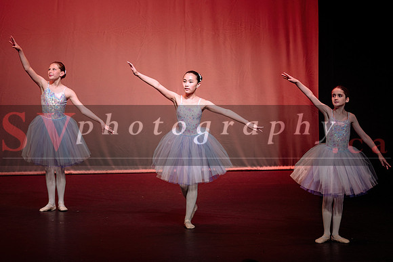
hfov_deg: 13.1
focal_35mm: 157
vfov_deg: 8.7
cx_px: 182
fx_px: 1715
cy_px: 110
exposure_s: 1/640
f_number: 2.8
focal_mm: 135
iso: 1250
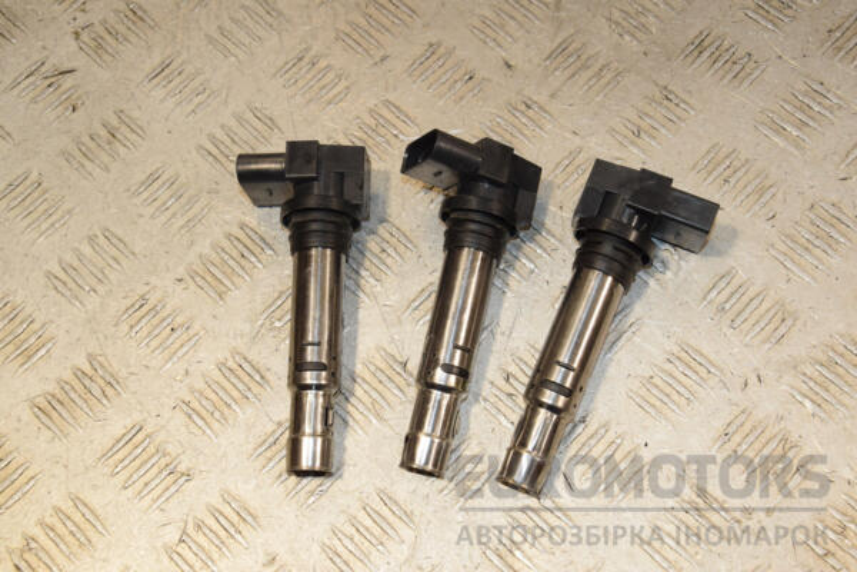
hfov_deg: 37.9
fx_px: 1250
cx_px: 428
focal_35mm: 52
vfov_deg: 25.8
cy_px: 286
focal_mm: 35
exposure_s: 1/200
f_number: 10
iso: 800
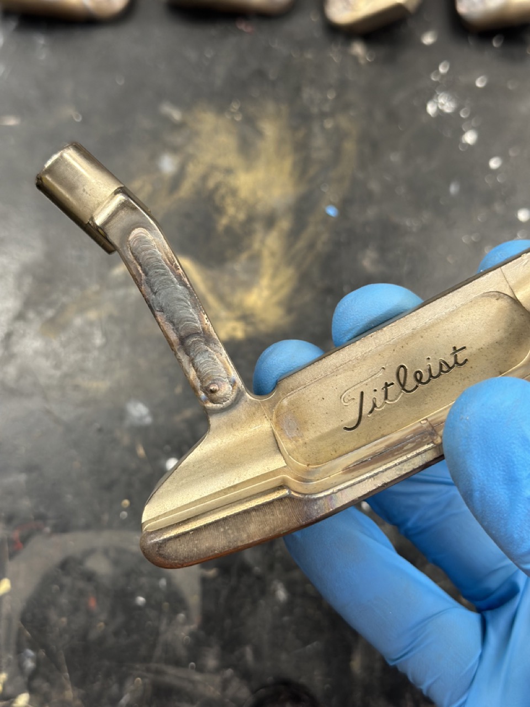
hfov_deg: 30.3
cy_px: 354
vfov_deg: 39.7
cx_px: 265
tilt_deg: -73.0
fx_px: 980
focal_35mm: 48
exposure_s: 1/60
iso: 160
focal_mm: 6.86
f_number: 1.78
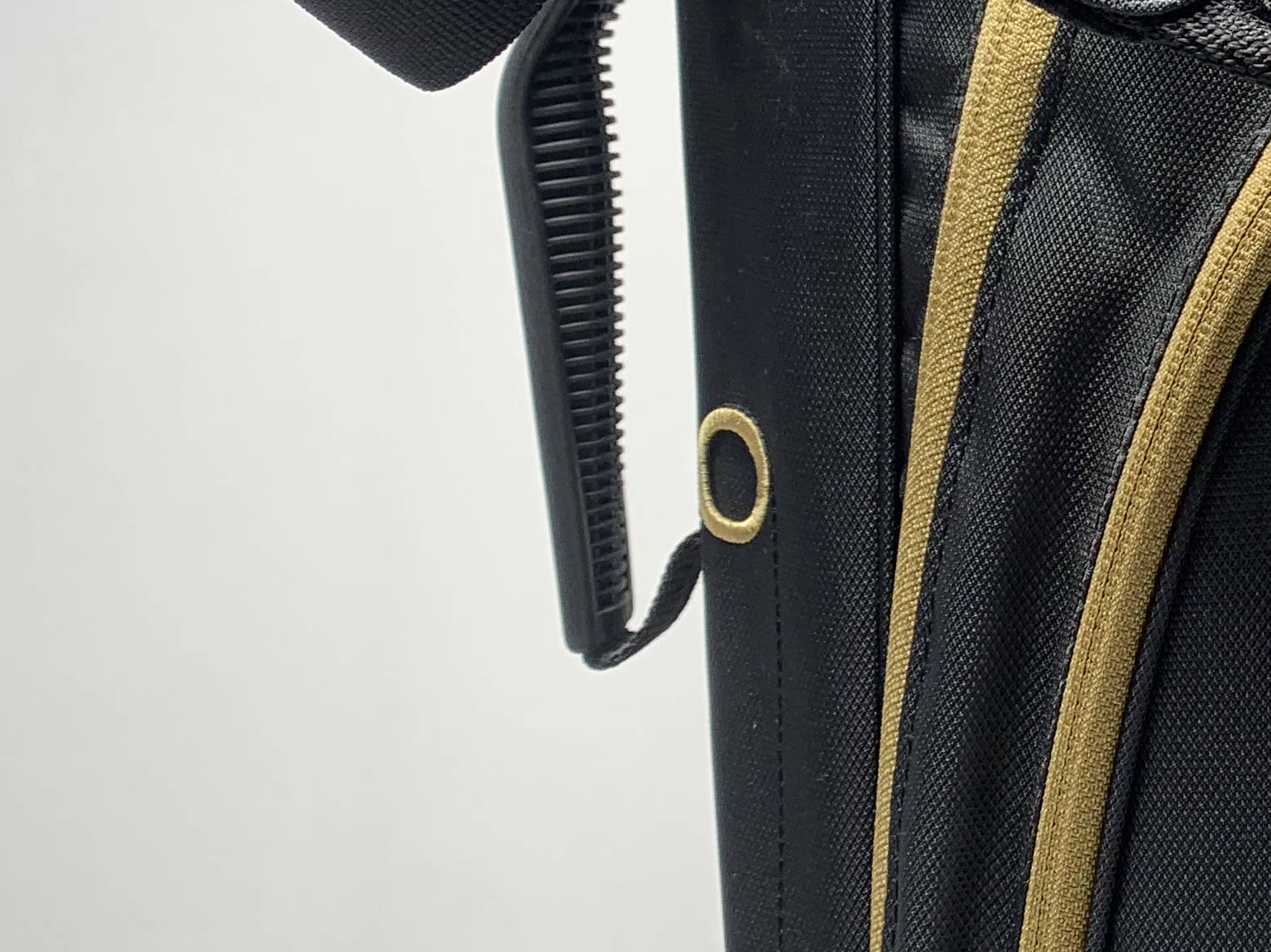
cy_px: 11
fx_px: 2496
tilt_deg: +0.3
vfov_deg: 20.9
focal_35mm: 68
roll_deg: +1.0
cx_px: 1474
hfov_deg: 25.9
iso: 25
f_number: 1.8
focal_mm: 4.25
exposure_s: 1/179
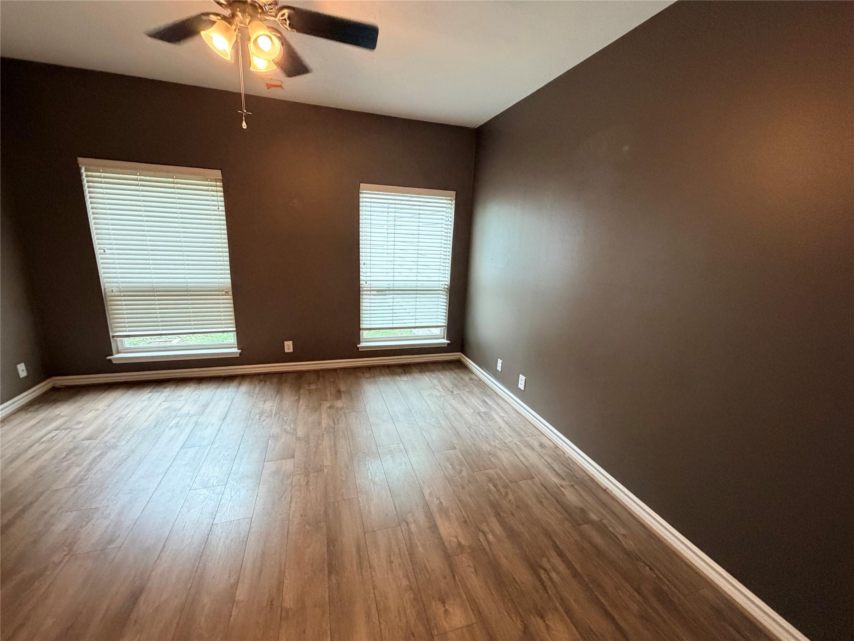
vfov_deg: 85.7
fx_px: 345
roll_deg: -3.3
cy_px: 320
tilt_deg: -13.9
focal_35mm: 14
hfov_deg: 102.1
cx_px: 427
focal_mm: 2.22
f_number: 2.2
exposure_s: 1/60
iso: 500
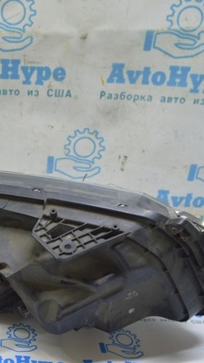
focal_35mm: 48
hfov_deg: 23.3
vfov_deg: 42.9
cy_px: 179
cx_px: -23
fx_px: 462
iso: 400
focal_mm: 20
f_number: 5.6
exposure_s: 1/20
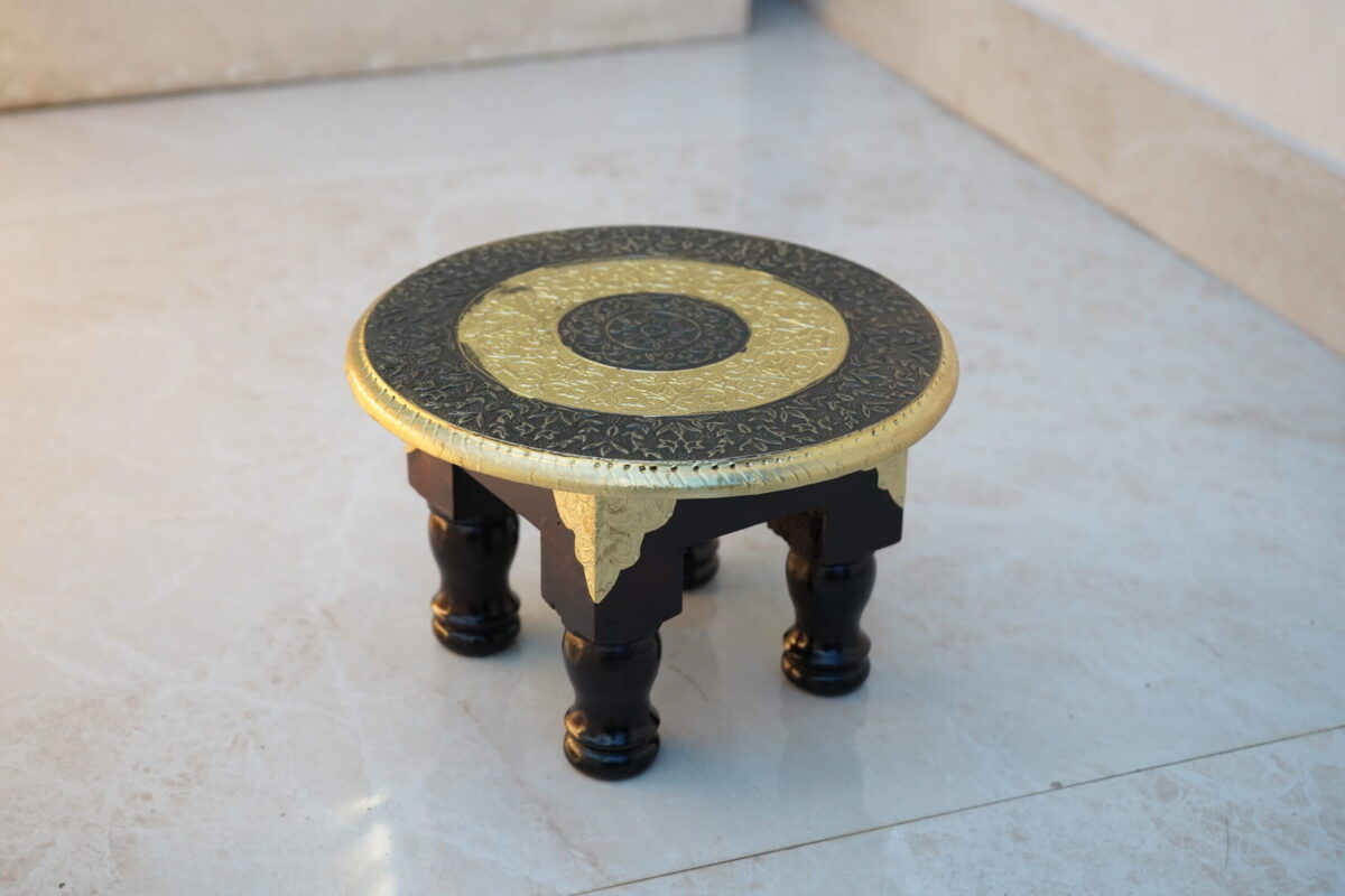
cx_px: 672
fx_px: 2316
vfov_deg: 21.9
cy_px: 448
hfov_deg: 32.4
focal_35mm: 62
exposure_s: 1/100
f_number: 5.6
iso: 2000
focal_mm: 62
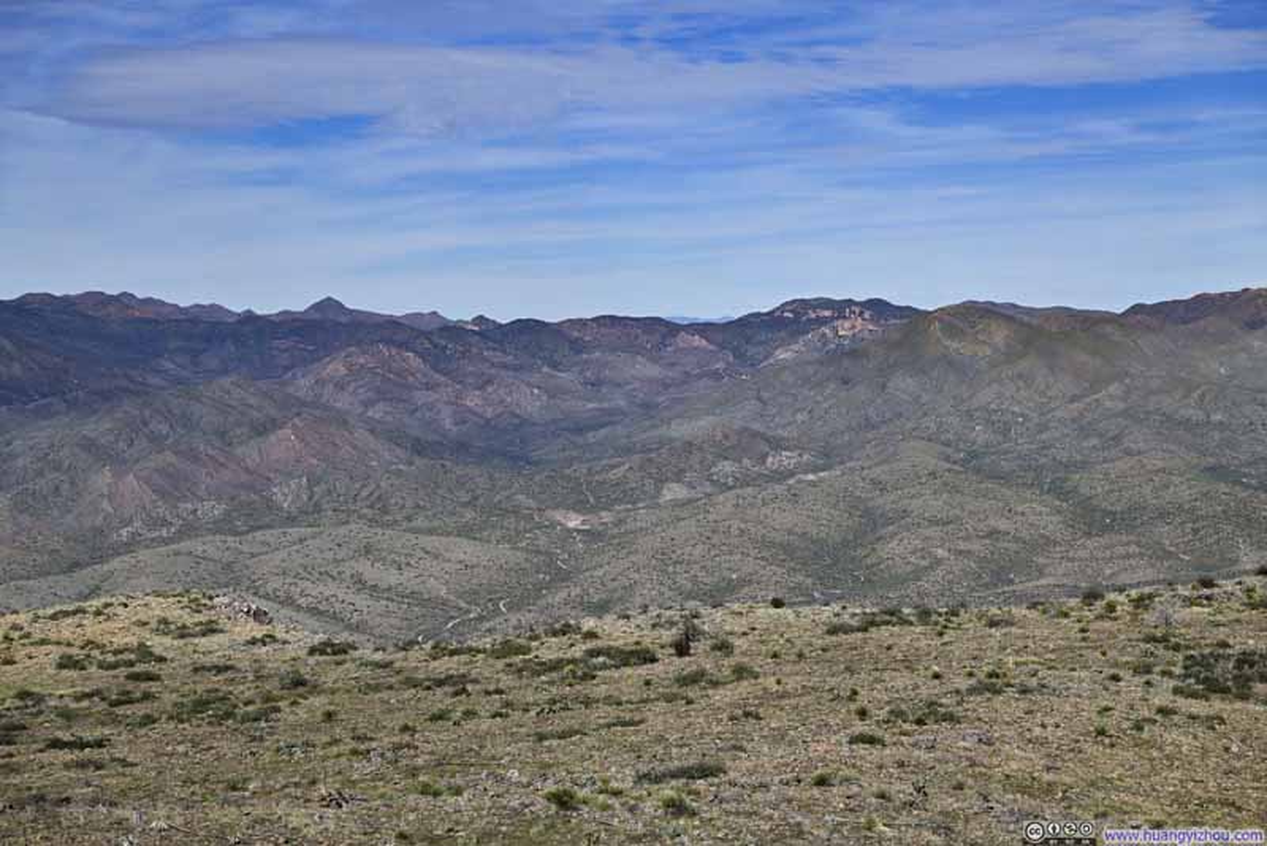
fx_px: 2218
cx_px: 634
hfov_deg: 31.9
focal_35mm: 63
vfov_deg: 21.6
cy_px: 423
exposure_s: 1/2500
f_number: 5
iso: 100
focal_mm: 63
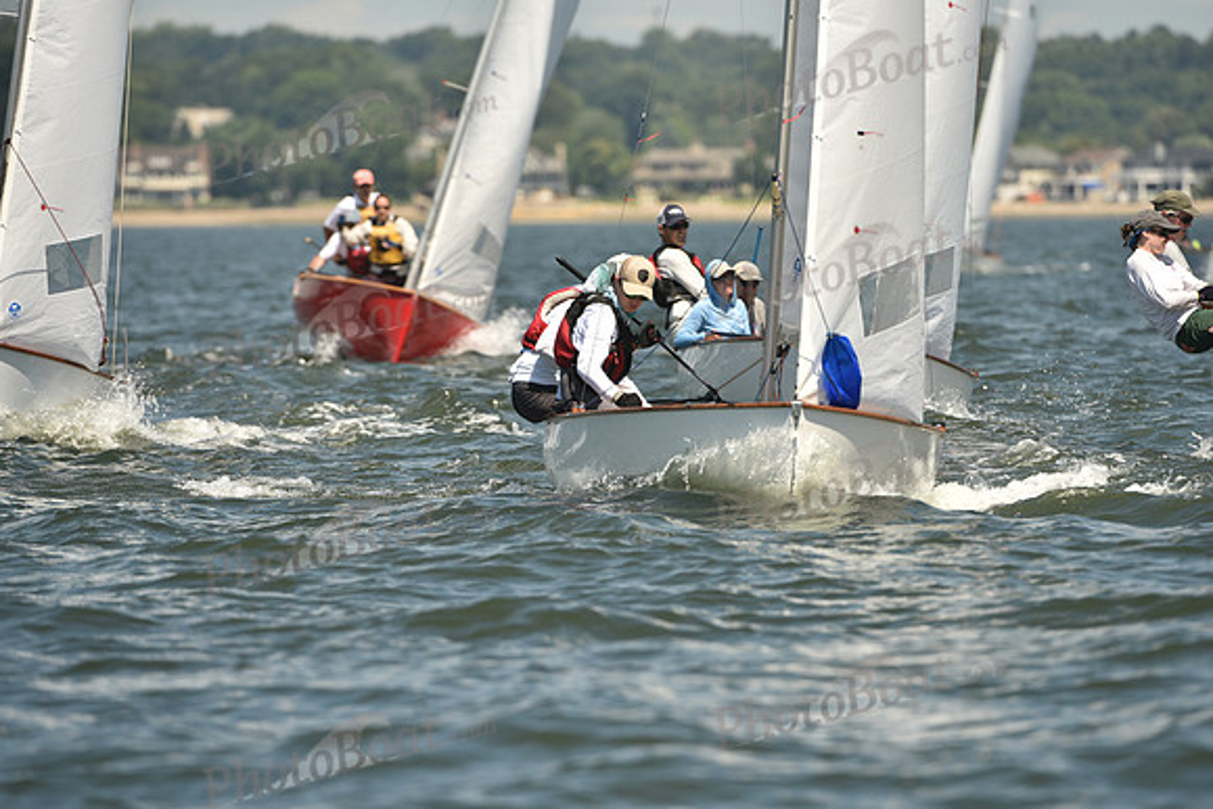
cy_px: 404
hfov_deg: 5.2
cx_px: 606
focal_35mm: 400
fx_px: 13480
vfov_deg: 3.4
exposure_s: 1/1250
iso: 250
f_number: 6.3
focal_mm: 400
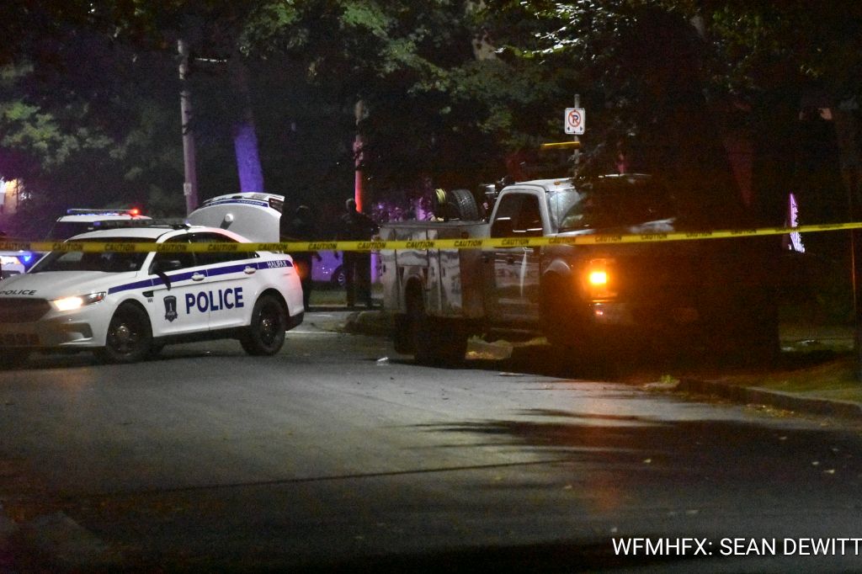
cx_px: 431
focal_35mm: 232
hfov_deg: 8.9
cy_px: 287
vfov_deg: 5.9
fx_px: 5565
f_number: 5.6
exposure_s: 1/160
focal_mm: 155
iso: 25600
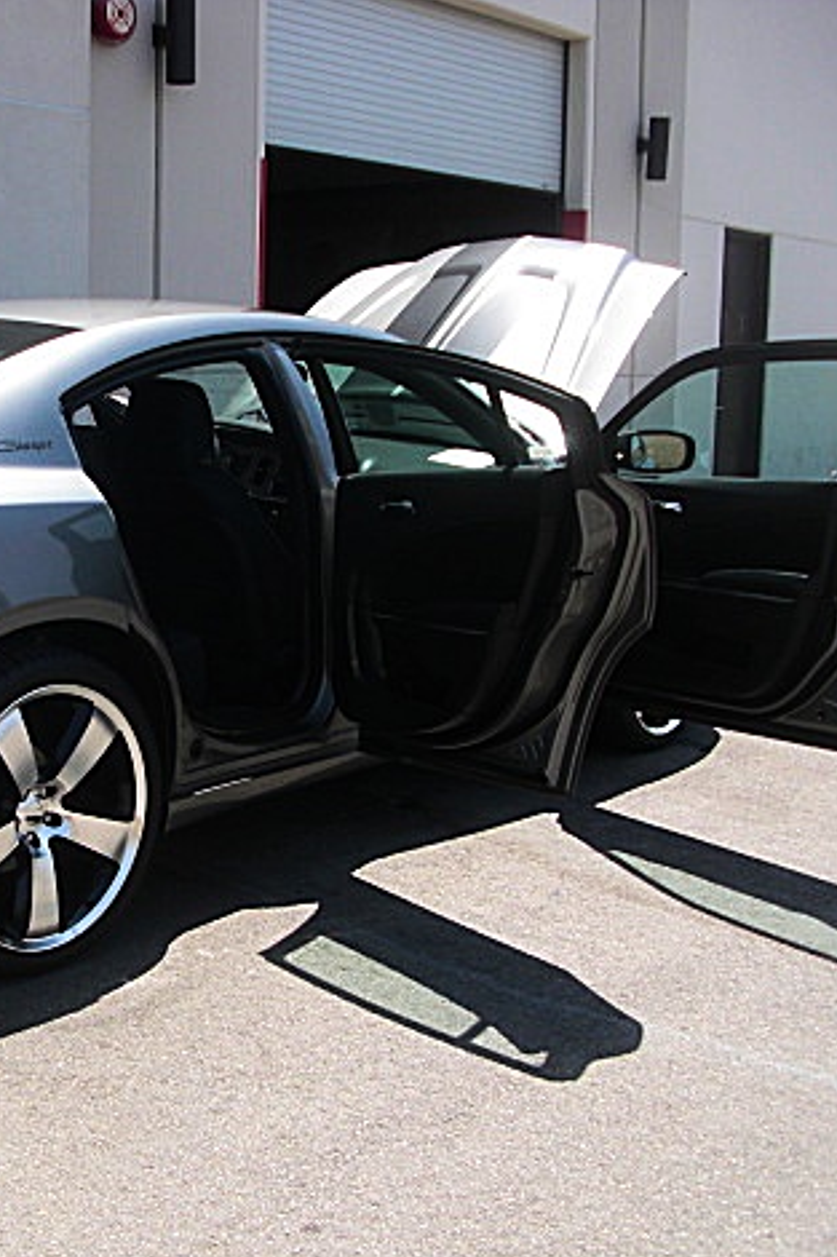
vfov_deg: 38.9
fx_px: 1780
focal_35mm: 51
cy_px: 639
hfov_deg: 25.7
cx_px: 91
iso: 50
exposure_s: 1/640
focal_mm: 6.3
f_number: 2.8
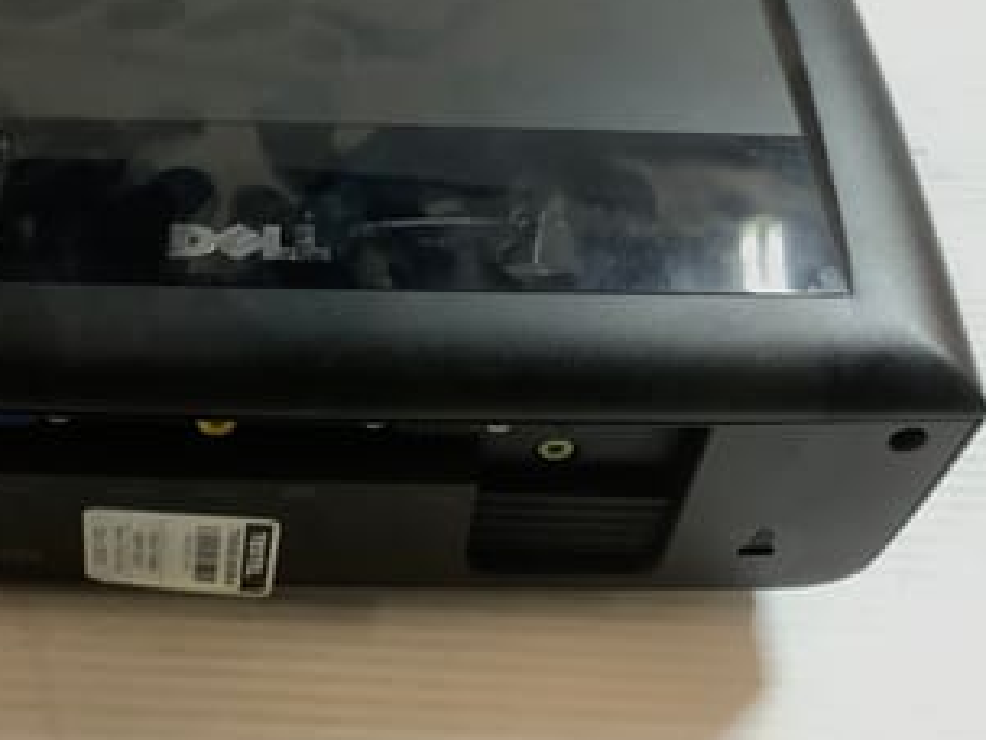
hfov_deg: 36.8
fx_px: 1453
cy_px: 274
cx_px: 269
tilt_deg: -47.0
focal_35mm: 51
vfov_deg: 28.4
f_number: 2.4
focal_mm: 3.3
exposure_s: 1/50
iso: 200
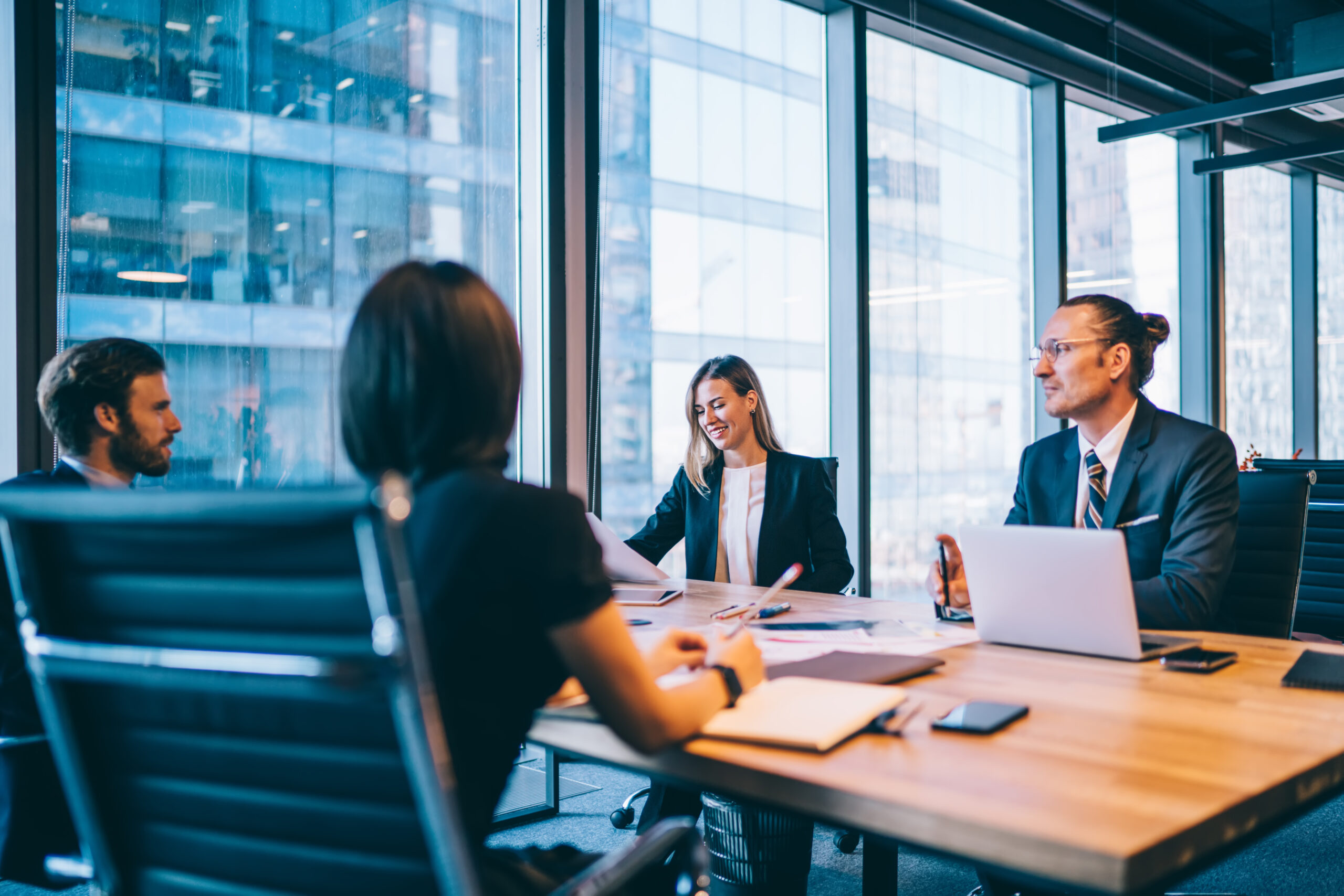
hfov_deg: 54.4
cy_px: 448
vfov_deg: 37.9
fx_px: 1307
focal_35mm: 35
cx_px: 672
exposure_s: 1/320
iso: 400
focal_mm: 35
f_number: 1.4
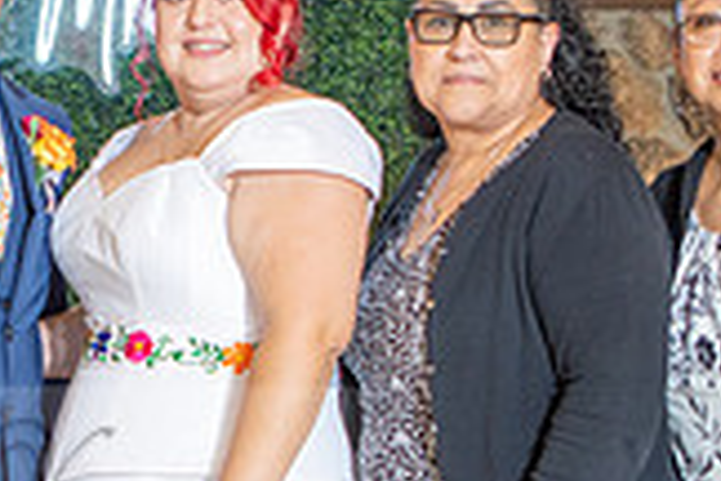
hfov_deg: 14.5
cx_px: -15
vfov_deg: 9.8
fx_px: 2784
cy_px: 424
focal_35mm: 139
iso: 800
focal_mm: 32
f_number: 2.8
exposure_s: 1/125
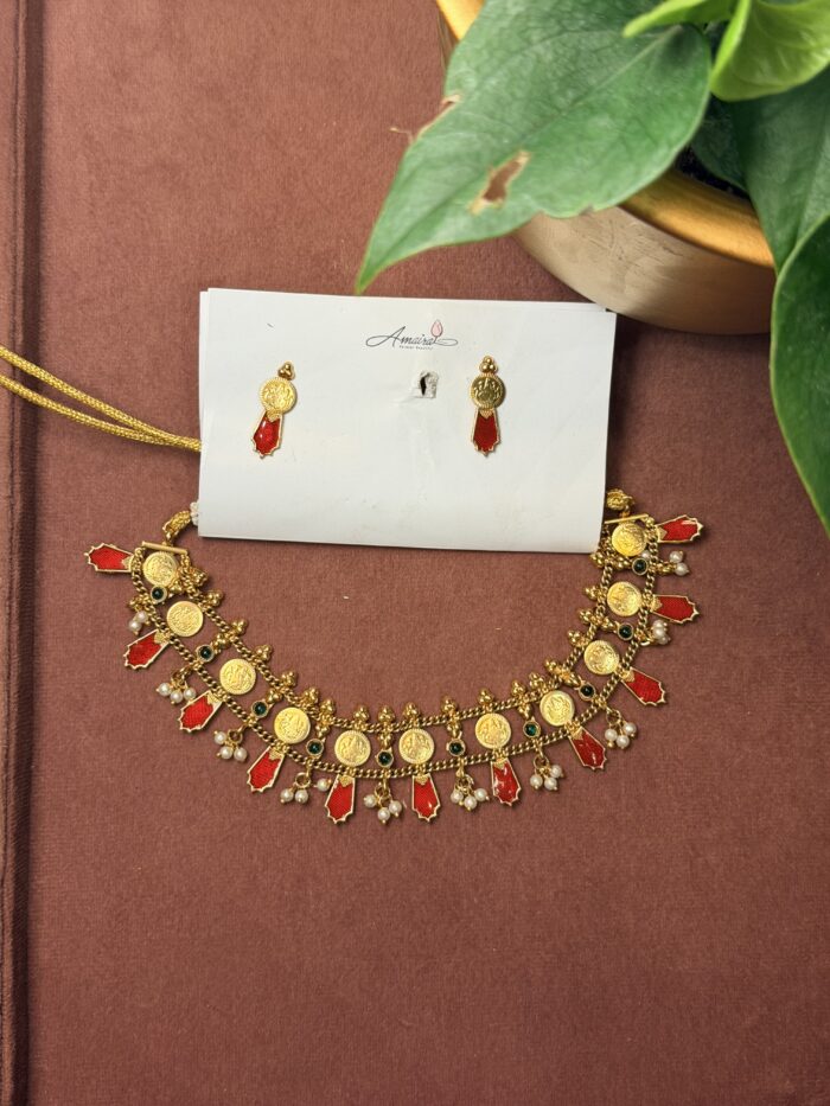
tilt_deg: -81.6
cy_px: 553
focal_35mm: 48
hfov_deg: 30.3
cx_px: 415
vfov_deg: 39.7
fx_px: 1534
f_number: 1.78
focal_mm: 6.76
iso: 50
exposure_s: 1/120
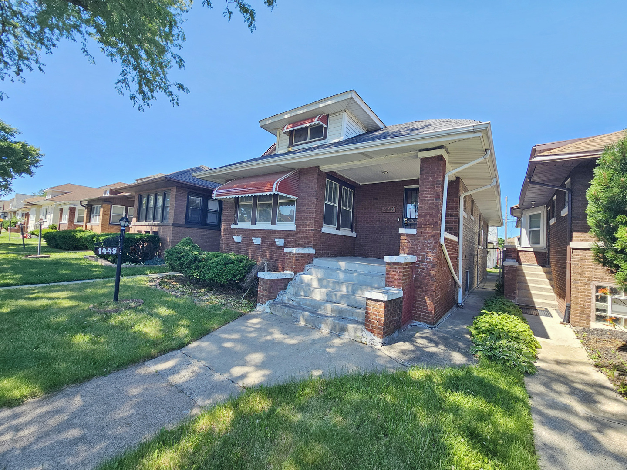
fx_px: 235
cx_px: 314
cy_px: 235
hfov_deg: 106.2
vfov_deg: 89.9
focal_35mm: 13
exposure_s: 1/601
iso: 50
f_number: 2.2
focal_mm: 2.2
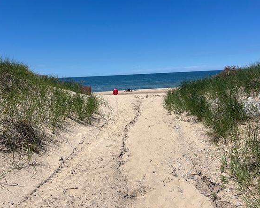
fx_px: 254
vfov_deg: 44.3
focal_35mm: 33
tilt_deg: -5.2
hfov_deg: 54.2
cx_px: 130
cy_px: 83
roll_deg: +2.0
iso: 50
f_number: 1.5
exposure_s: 1/8000
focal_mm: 5.7
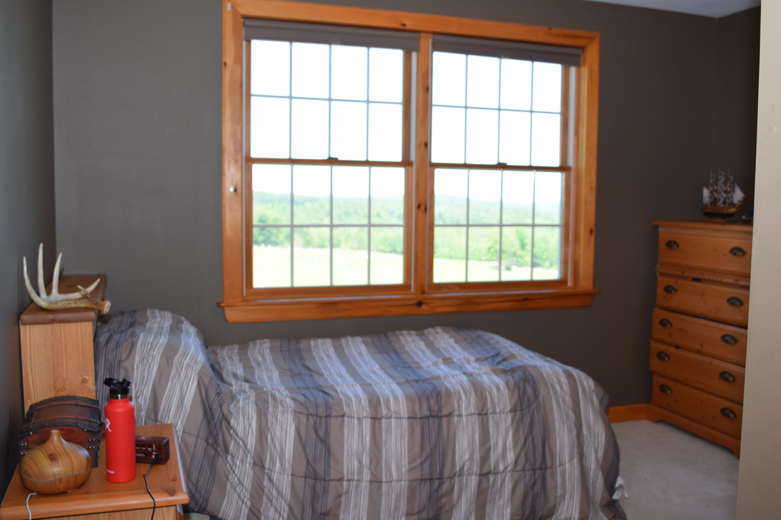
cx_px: 390
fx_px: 748
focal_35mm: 34
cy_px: 260
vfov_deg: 38.4
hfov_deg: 55.1
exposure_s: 1/125
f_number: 5.6
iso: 400
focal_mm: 23
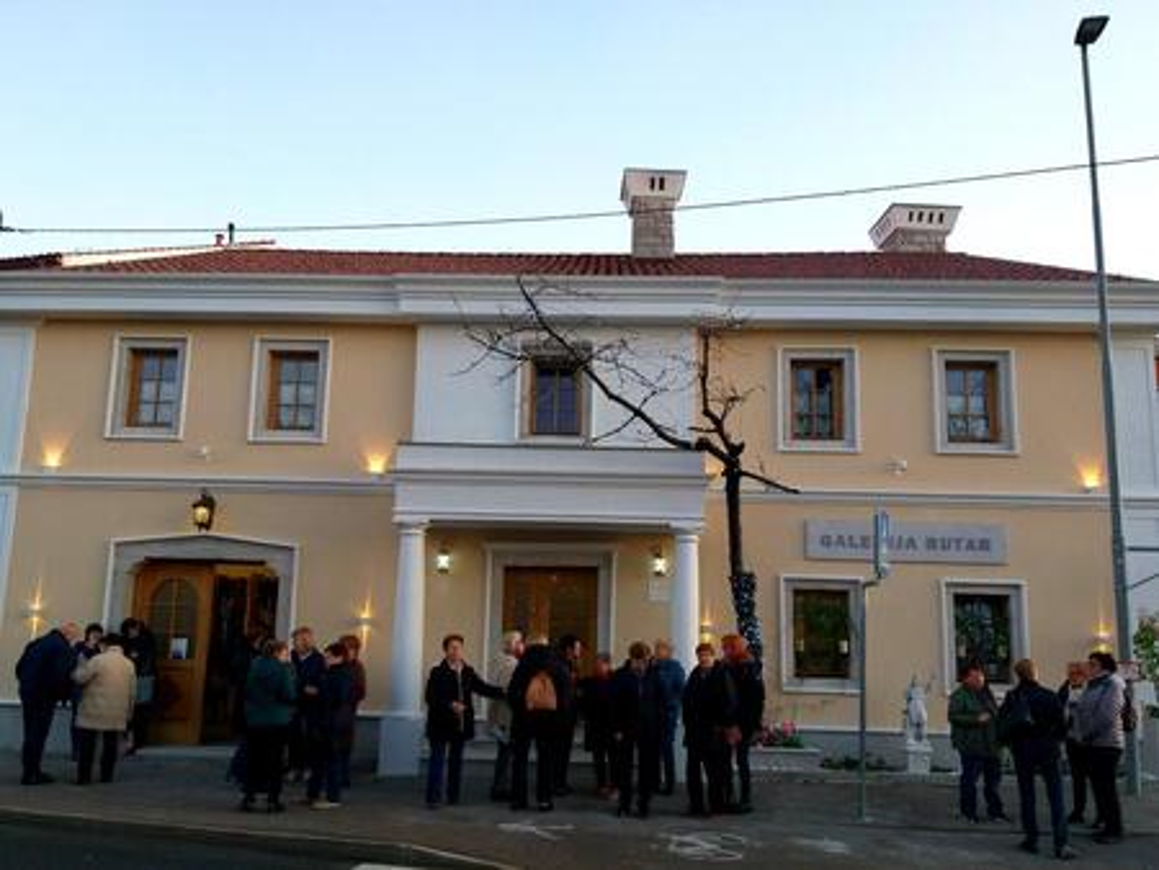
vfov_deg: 53.1
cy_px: 435
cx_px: 580
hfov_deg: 67.3
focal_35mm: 26
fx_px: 871
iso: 64
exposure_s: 1/100
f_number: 1.7
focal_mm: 3.93
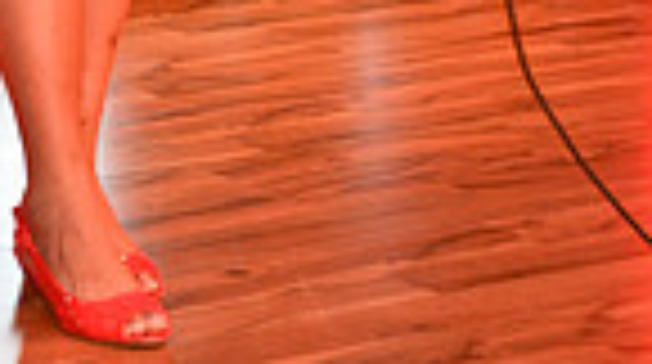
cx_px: 31
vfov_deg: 5.3
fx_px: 3791
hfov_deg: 9.8
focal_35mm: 220
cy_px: -580
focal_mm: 45
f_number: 4.8
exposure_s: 1/60
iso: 800
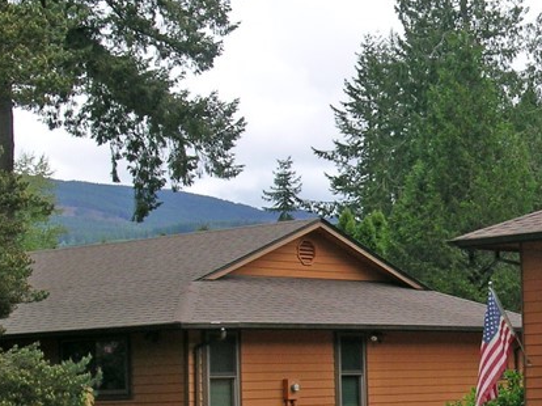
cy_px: 301
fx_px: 1627
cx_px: 607
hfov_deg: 18.2
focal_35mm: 104
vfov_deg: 14.2
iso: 50
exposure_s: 1/144
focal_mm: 8.7
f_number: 6.4
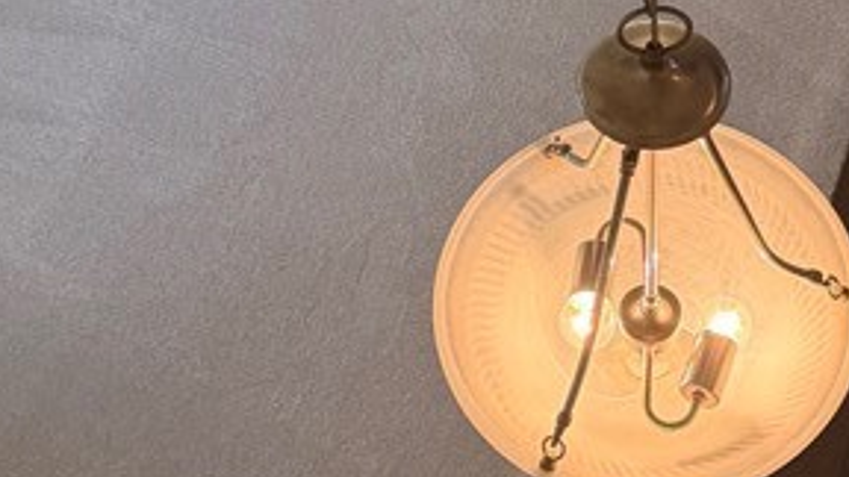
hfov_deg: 22.7
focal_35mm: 93
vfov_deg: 12.4
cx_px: 646
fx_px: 2094
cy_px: -247
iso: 200
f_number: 1.78
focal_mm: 6.76
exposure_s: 1/120
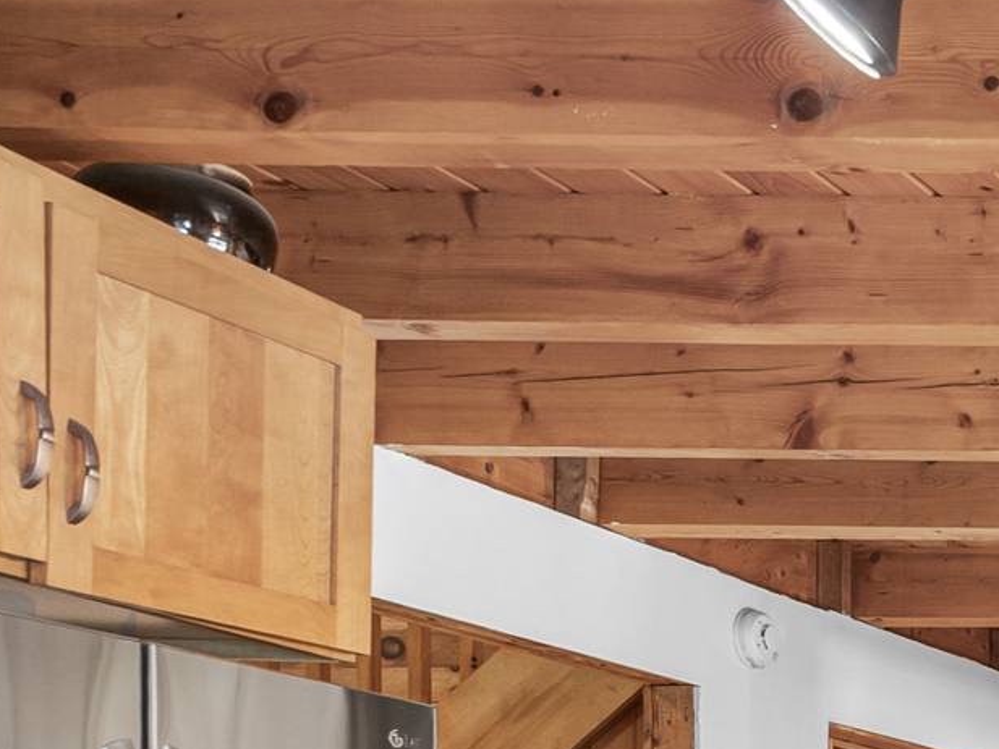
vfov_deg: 19.2
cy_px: 1119
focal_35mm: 67
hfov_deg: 18.7
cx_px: 1983
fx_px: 1934
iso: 320
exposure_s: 1/5
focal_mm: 14
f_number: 7.1
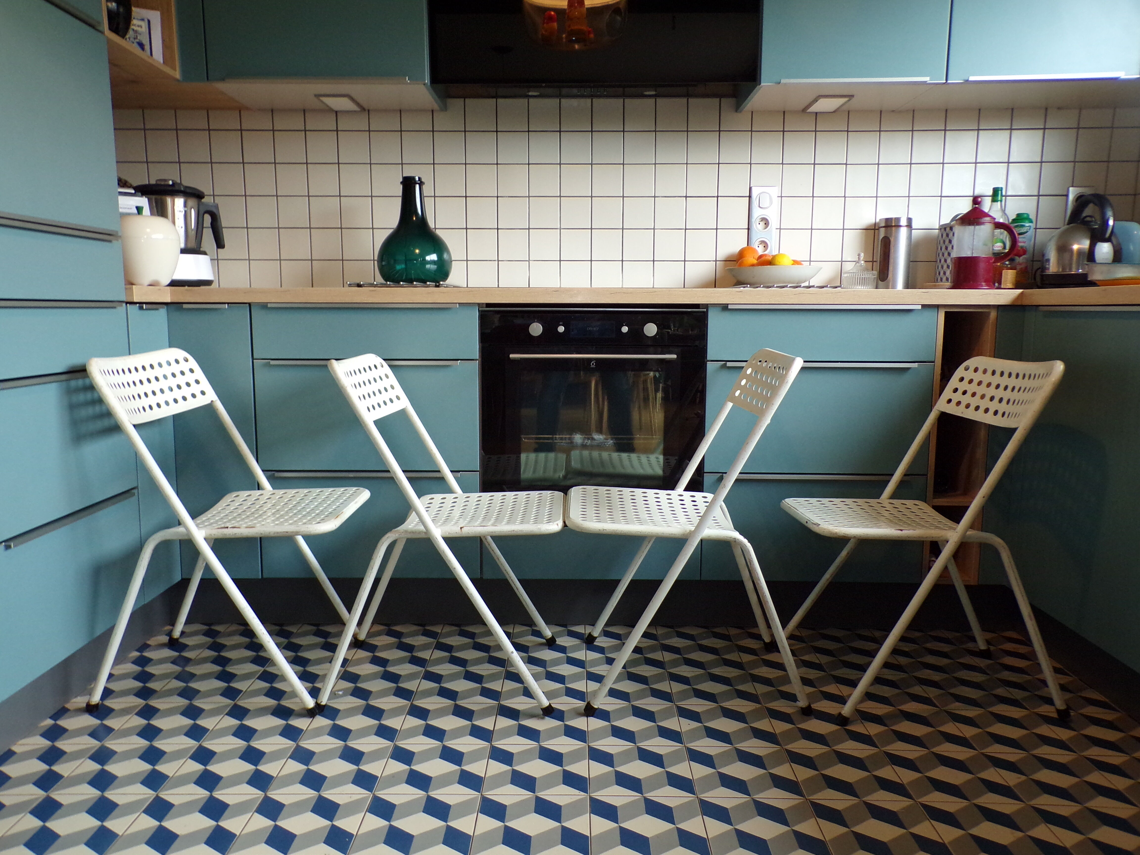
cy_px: 428
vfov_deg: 49.7
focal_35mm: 28
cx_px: 570
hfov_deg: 63.4
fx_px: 922
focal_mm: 5
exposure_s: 1/34
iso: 200
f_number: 3.1
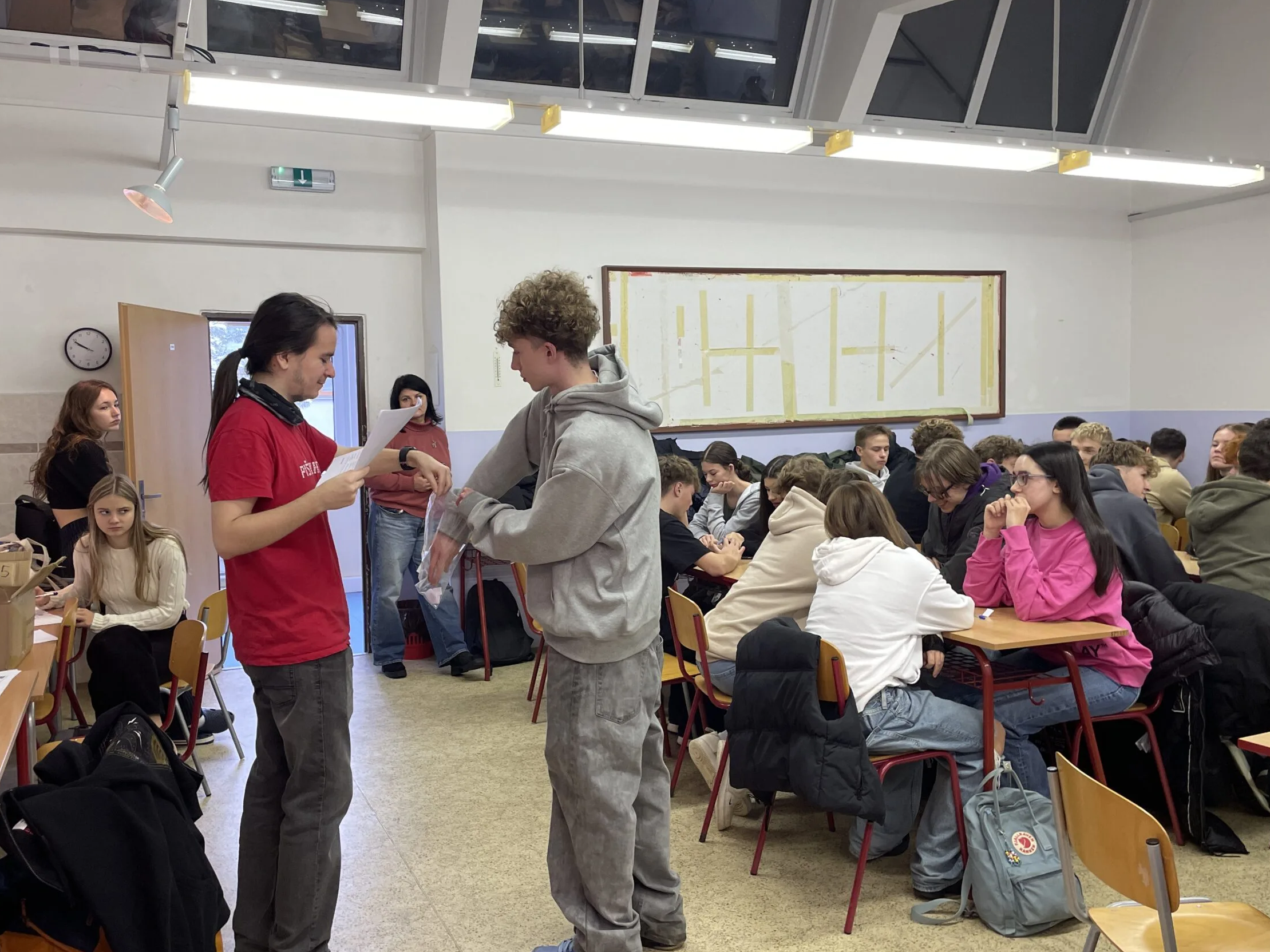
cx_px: 589
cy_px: 481
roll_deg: +0.6
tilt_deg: -3.6
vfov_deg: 46.8
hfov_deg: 59.9
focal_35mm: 30
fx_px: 1101
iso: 125
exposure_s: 1/100
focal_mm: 4.2
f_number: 1.6
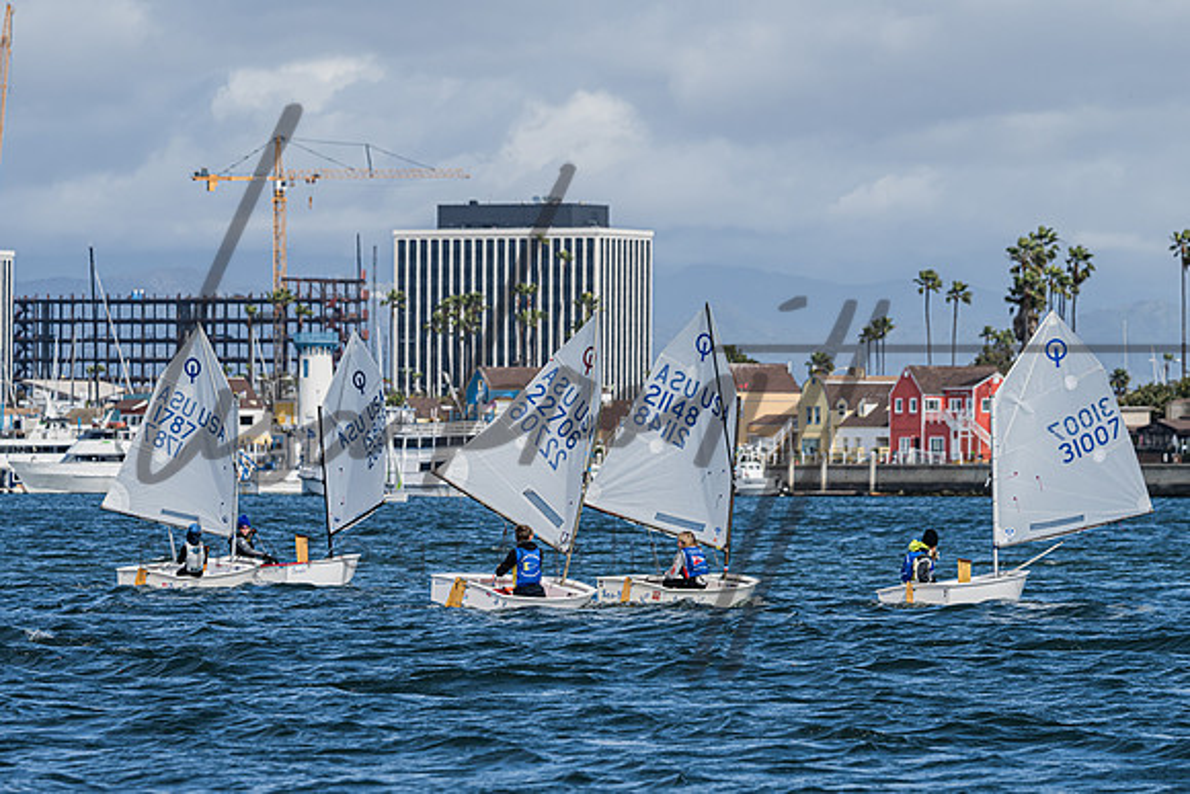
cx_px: 613
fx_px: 8776
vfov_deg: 5.2
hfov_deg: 7.8
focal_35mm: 265
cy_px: 475
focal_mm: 210
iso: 320
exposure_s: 1/1250
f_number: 9
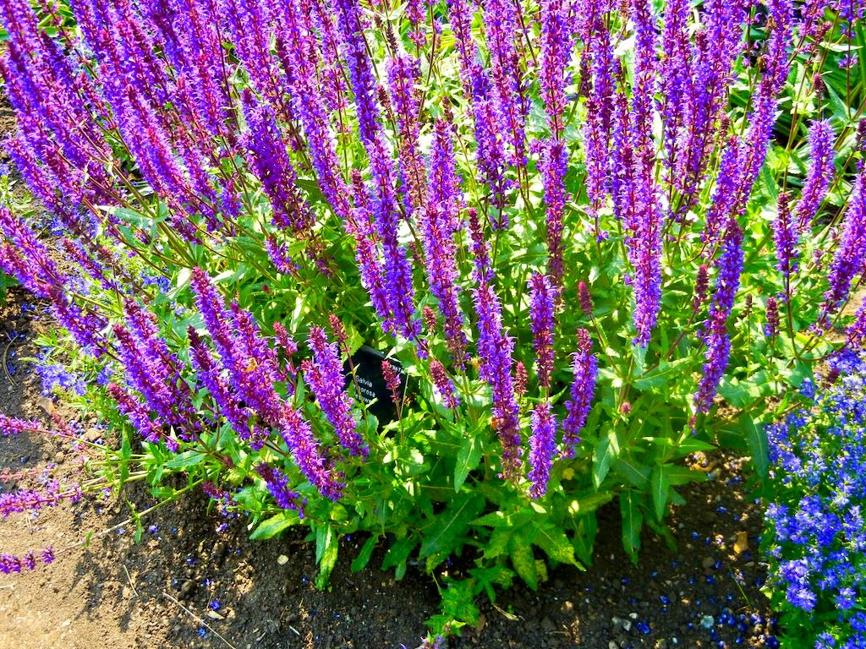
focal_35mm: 52
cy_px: 324
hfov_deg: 36.8
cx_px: 433
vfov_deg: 28.0
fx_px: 1301
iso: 160
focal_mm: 9.3
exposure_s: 1/184
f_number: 3.9
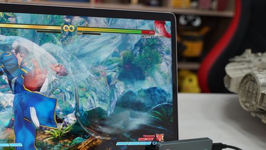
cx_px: 79
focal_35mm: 61
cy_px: 134
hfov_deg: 33.9
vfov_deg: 19.4
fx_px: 430
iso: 400
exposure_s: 1/100
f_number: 4
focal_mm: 36
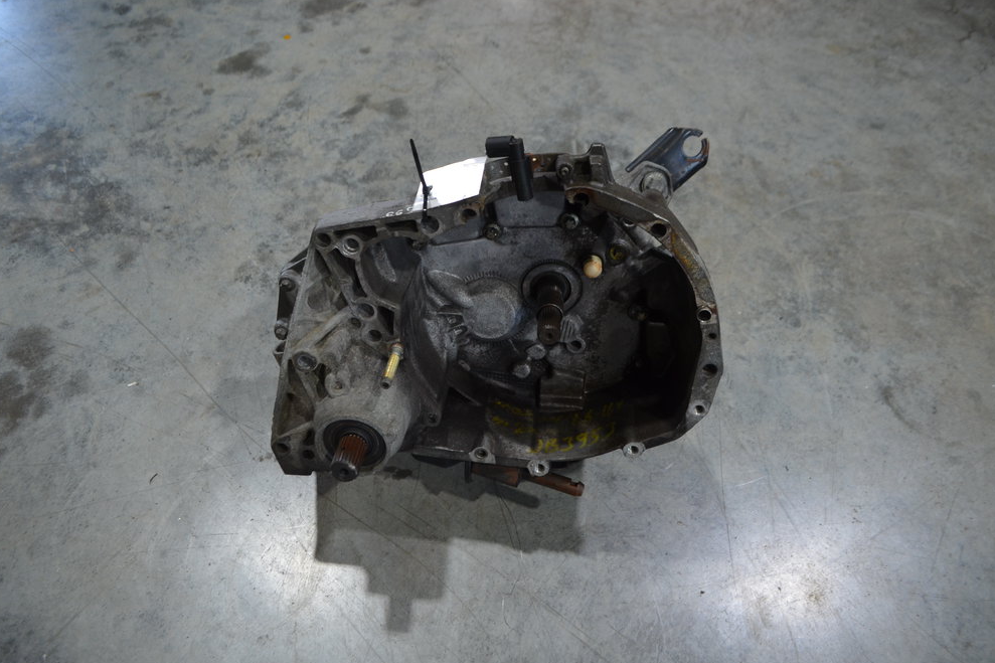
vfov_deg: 42.3
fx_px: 857
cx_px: 485
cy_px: 327
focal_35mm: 31
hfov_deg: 60.3
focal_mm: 20
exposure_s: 1/60
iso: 450
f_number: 4
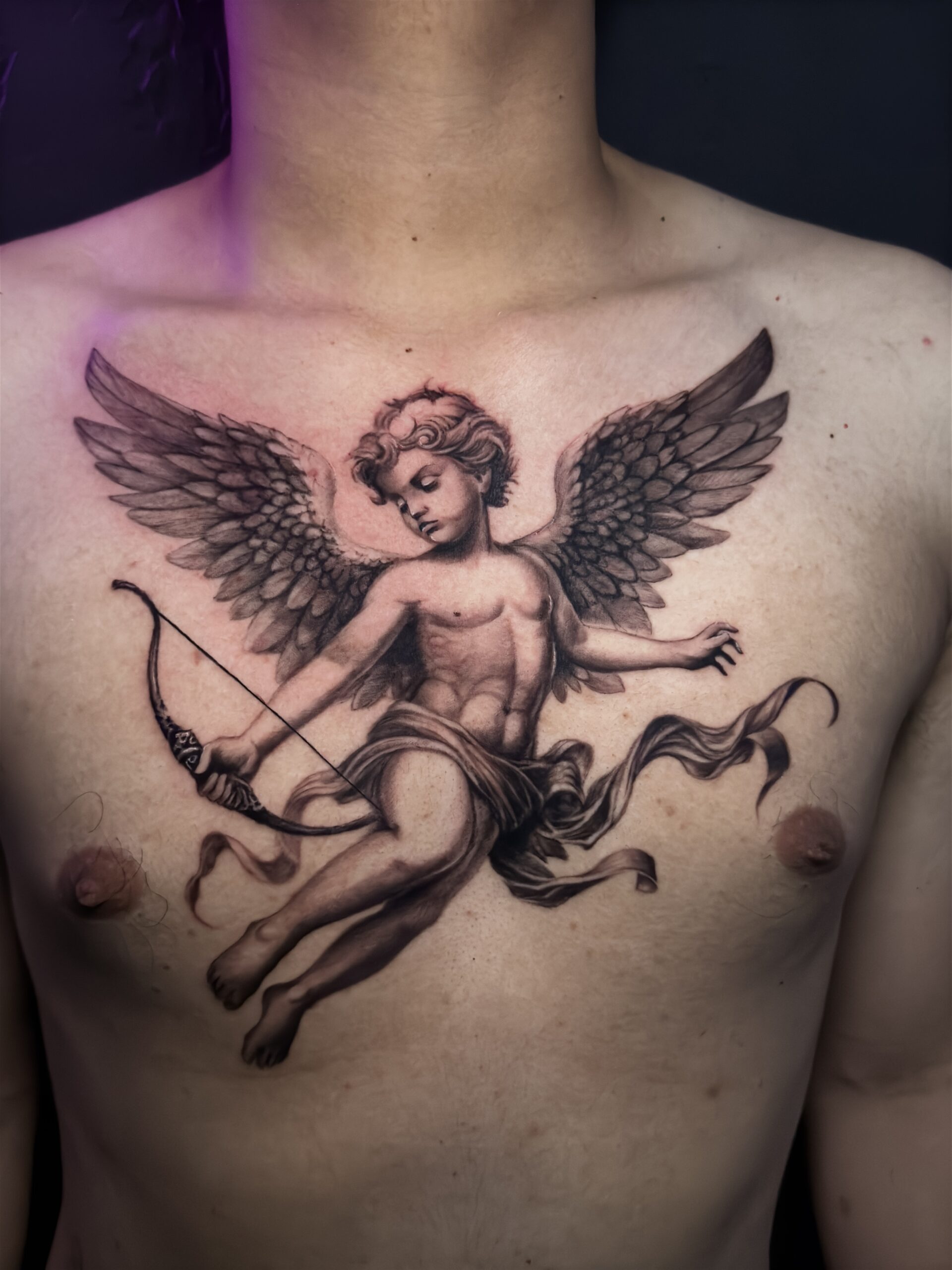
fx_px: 1283
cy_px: 635
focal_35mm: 35
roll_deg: +0.3
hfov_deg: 40.7
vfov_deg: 52.6
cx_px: 476
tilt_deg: -11.7
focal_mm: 6.76
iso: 640
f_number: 1.78
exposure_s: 1/30
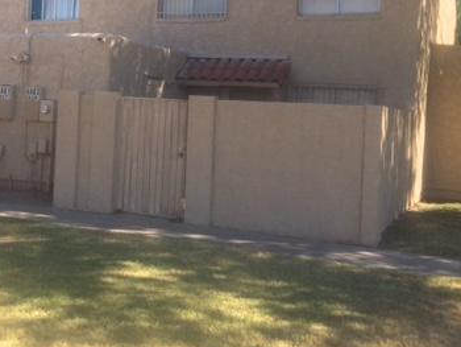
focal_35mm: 53
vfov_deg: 27.2
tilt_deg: +1.8
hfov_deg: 35.7
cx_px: 145
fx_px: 706
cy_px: 84
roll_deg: -3.8
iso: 32
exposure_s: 1/1244
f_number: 2.2
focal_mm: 4.15
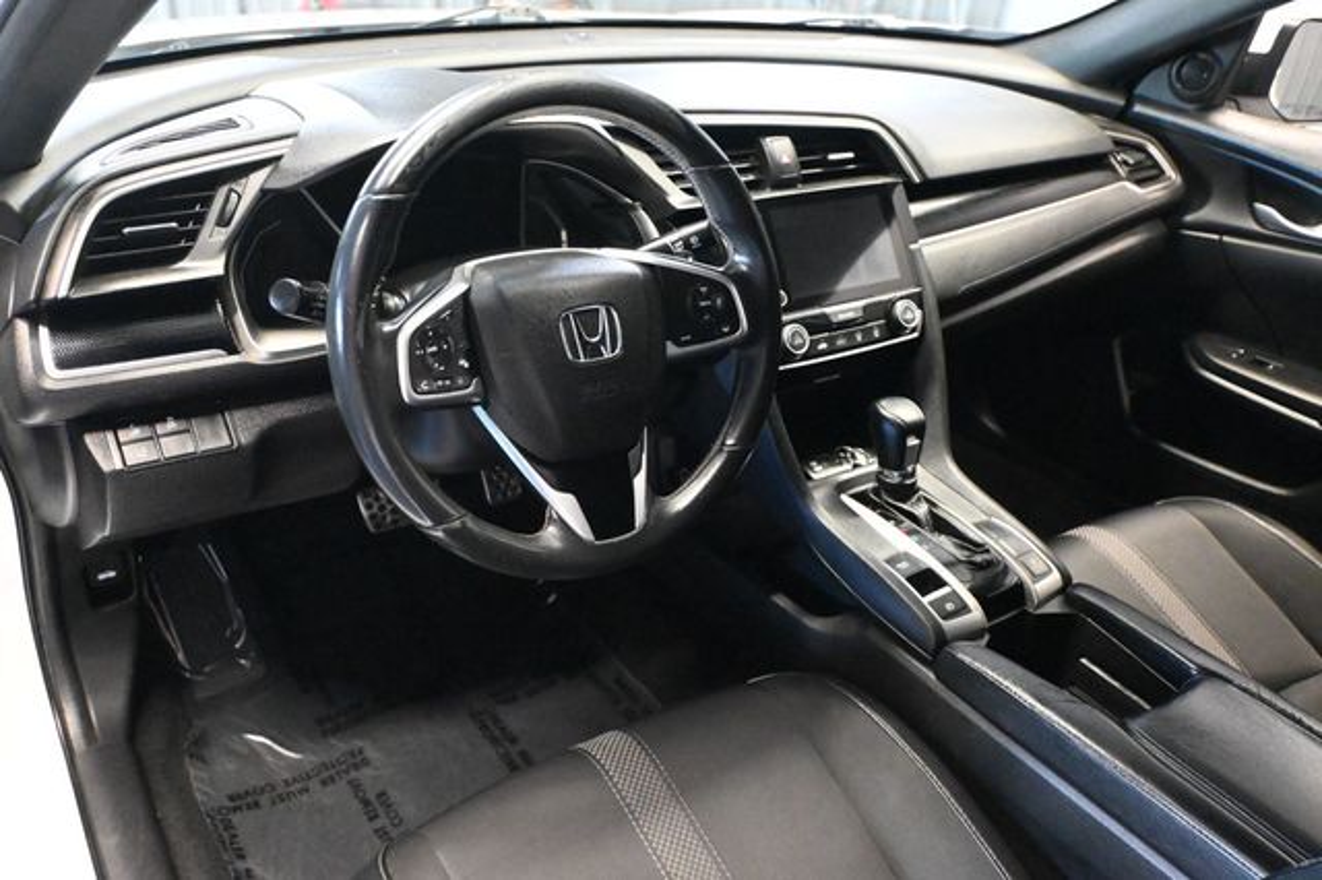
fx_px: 1074
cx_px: 661
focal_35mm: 29
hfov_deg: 63.2
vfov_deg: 44.6
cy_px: 440
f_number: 3.8
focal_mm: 19.5
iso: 12800
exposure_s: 1/50
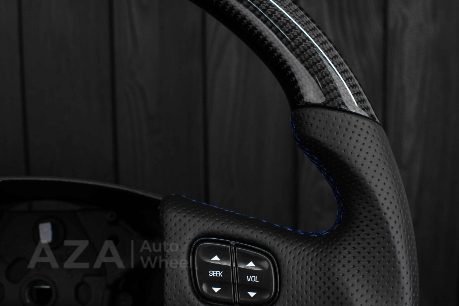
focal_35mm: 52
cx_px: 230
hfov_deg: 37.8
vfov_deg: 25.8
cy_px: 153
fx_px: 669
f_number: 6.3
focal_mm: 35
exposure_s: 1/125
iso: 500
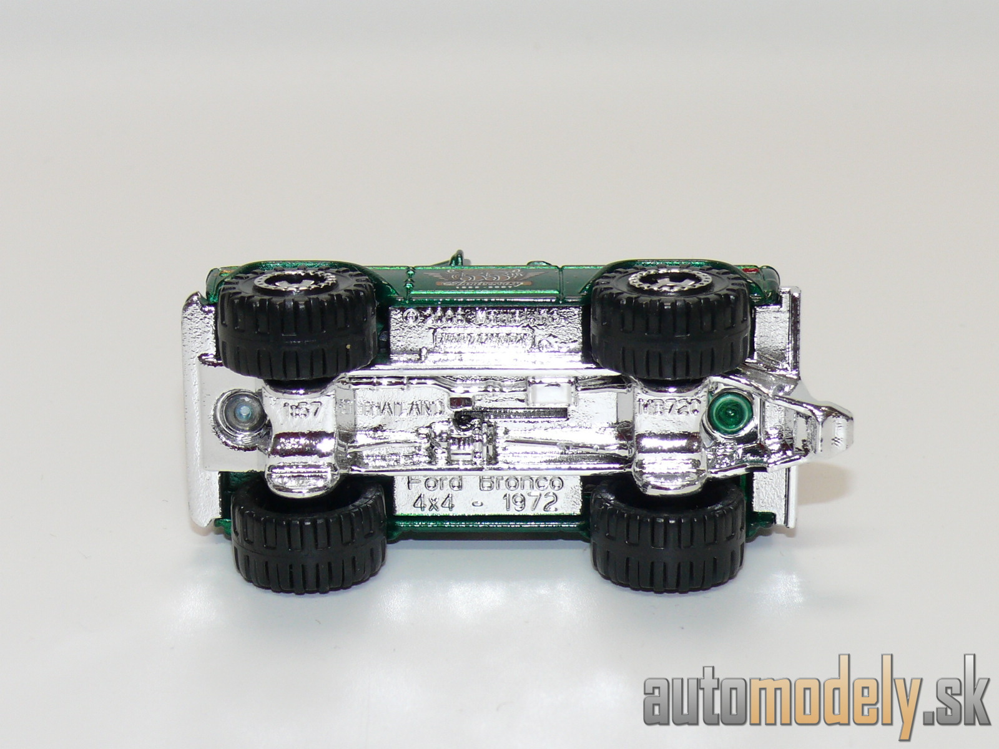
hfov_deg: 18.7
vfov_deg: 14.1
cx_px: 500
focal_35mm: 105
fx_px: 3030
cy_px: 374
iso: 100
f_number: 4
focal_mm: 13.7
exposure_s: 1/30
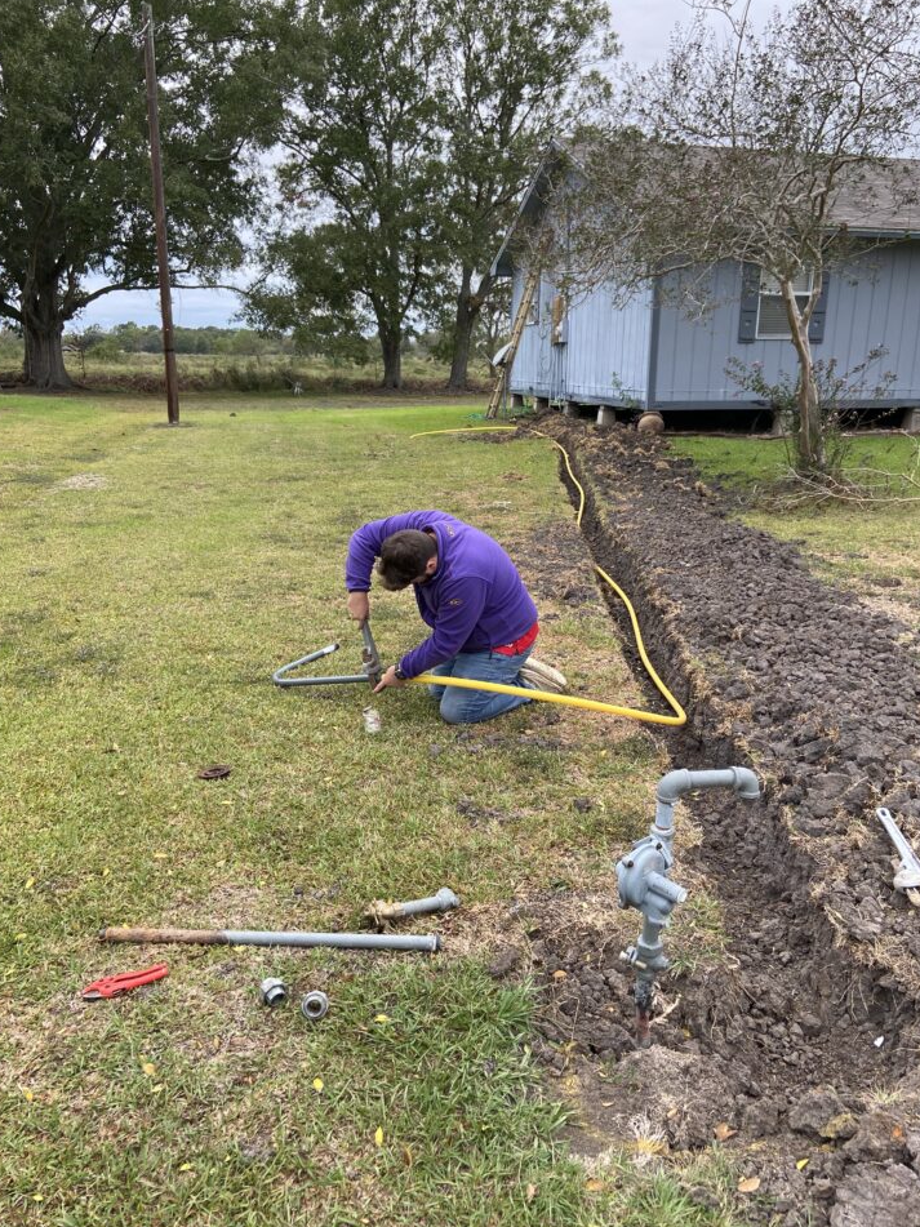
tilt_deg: -14.1
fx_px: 992
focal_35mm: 28
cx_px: 477
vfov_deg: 63.4
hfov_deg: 49.7
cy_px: 640
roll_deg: -0.5
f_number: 1.8
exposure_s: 1/122
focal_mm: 4.25
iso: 32
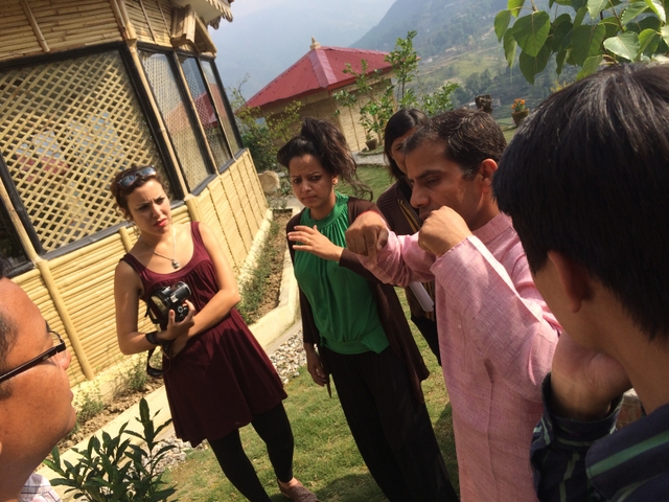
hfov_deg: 60.0
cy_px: 251
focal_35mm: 30
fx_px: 580
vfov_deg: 46.8
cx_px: 334
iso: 32
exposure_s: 1/1244
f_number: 2.2
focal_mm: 4.12
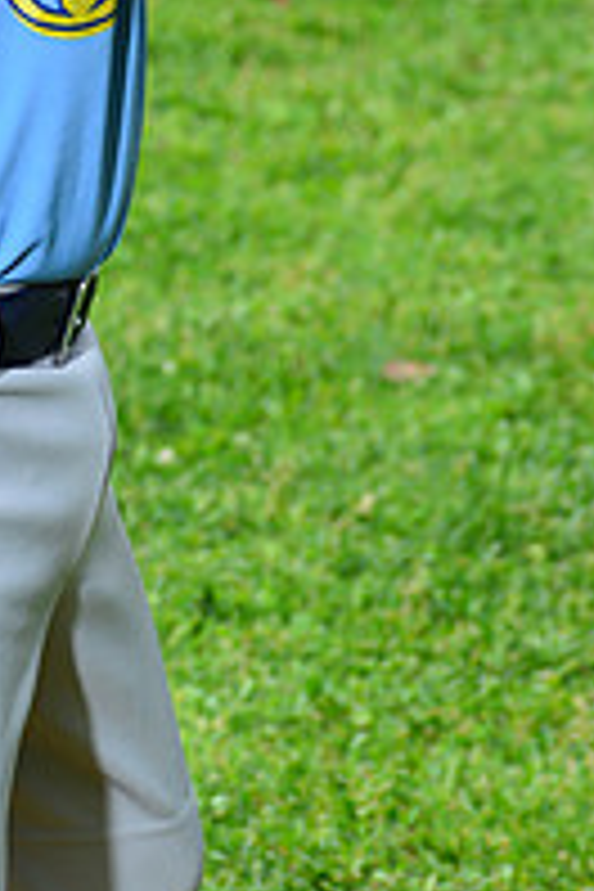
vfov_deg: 5.2
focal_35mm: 396
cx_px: 61
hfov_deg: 3.5
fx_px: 9800
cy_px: -225
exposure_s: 1/200
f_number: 10
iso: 250
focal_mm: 135
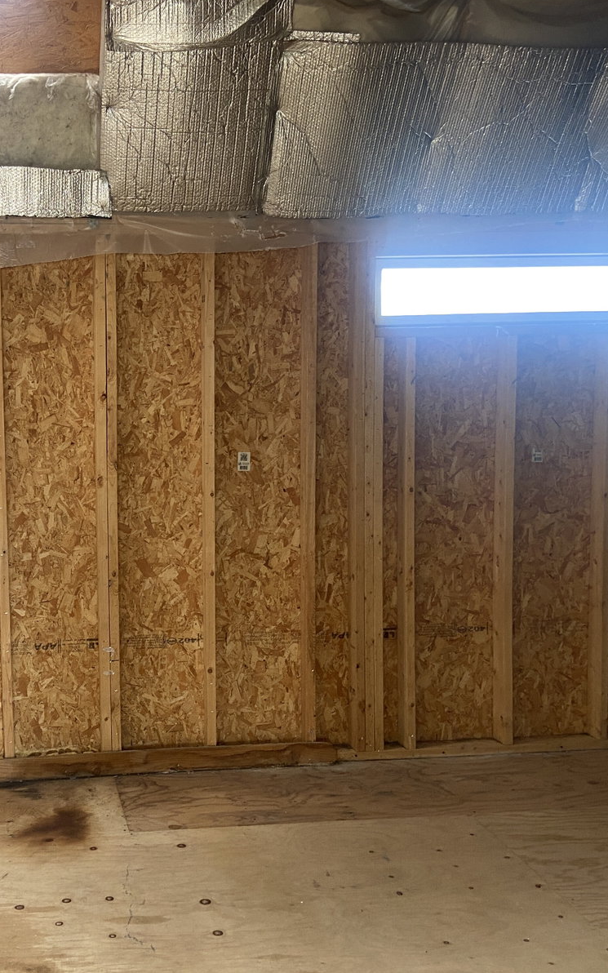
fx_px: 981
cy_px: 485
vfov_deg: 52.7
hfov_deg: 33.5
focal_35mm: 37
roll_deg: -0.8
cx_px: 131
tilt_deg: -3.9
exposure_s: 1/71
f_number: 1.8
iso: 125
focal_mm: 4.25
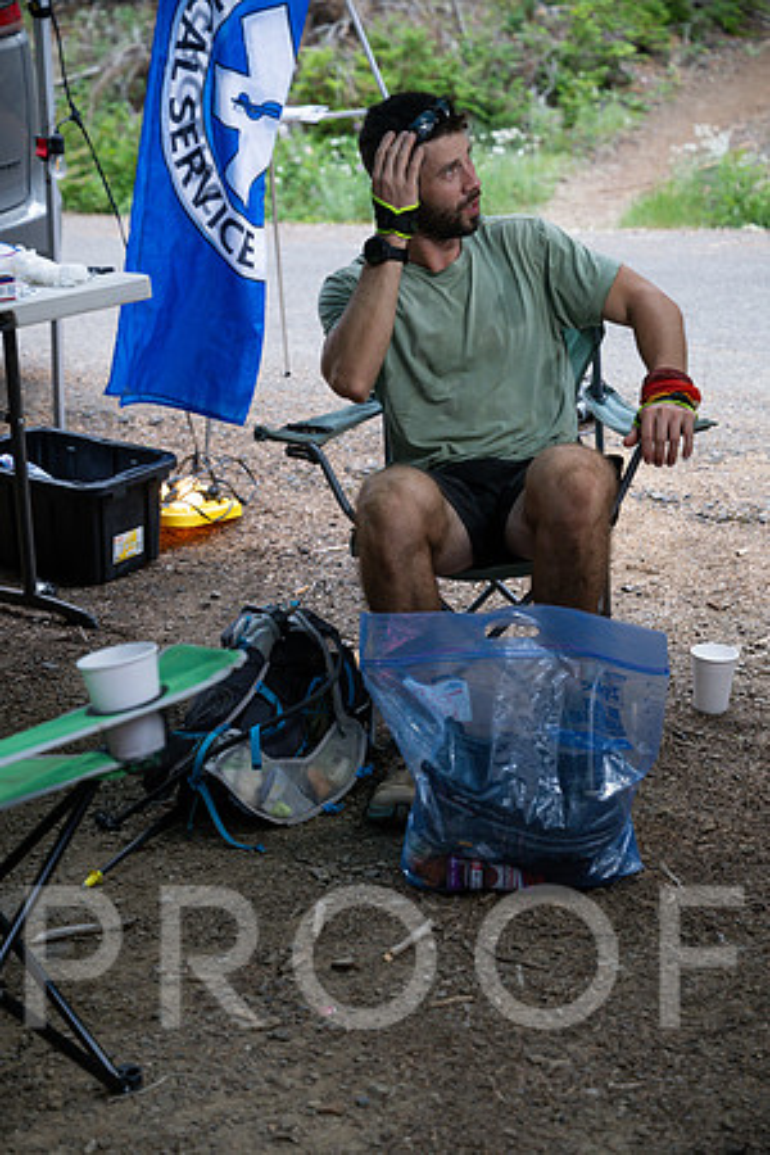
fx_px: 2246
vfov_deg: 28.8
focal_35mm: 70
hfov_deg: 19.5
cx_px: 385
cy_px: 578
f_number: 5
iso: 1250
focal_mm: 70
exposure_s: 1/200
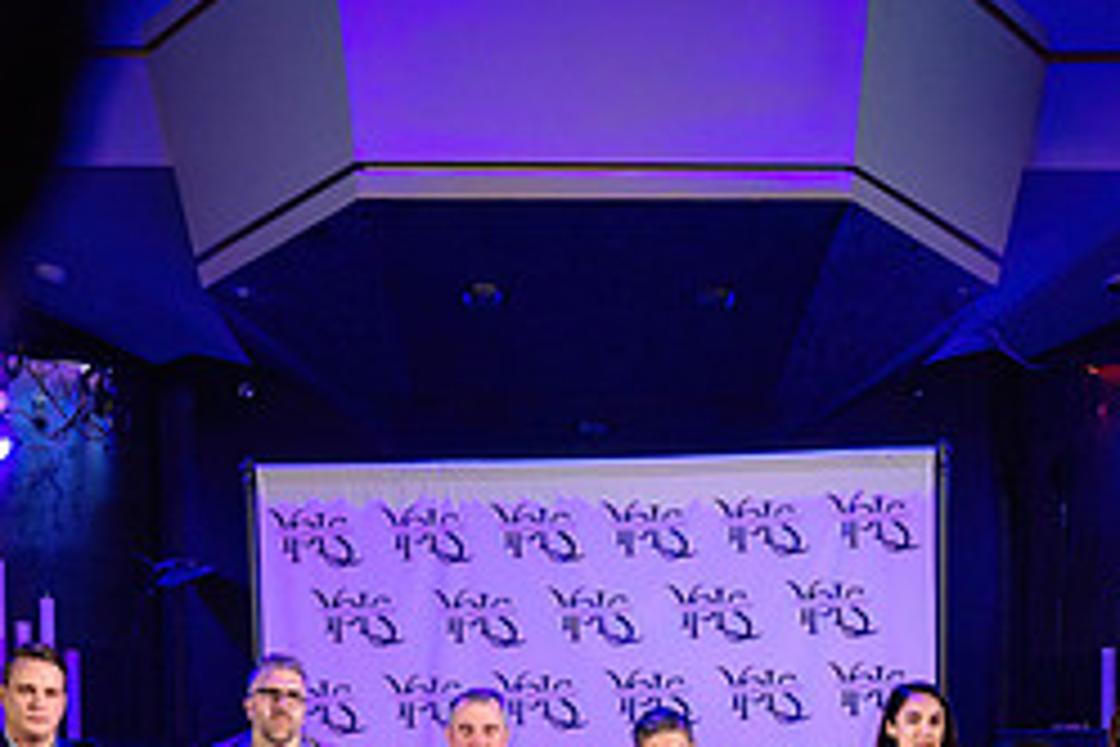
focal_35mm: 69
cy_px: 992
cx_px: 630
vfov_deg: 18.3
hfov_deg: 29.2
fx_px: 2146
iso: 1600
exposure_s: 1/250
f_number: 2.8
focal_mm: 24
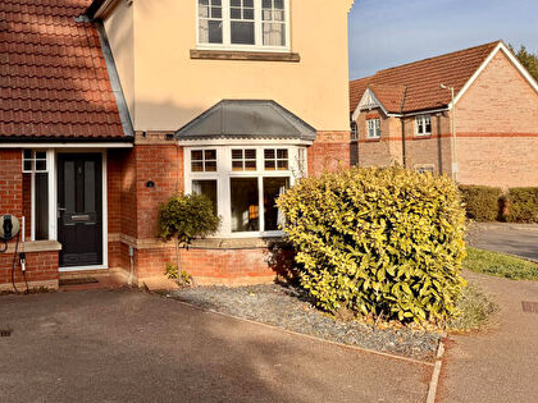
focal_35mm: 40
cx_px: 158
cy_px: 138
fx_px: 622
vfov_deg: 35.6
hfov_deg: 45.7
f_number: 1.78
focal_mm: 6.76
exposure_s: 1/4608
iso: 80
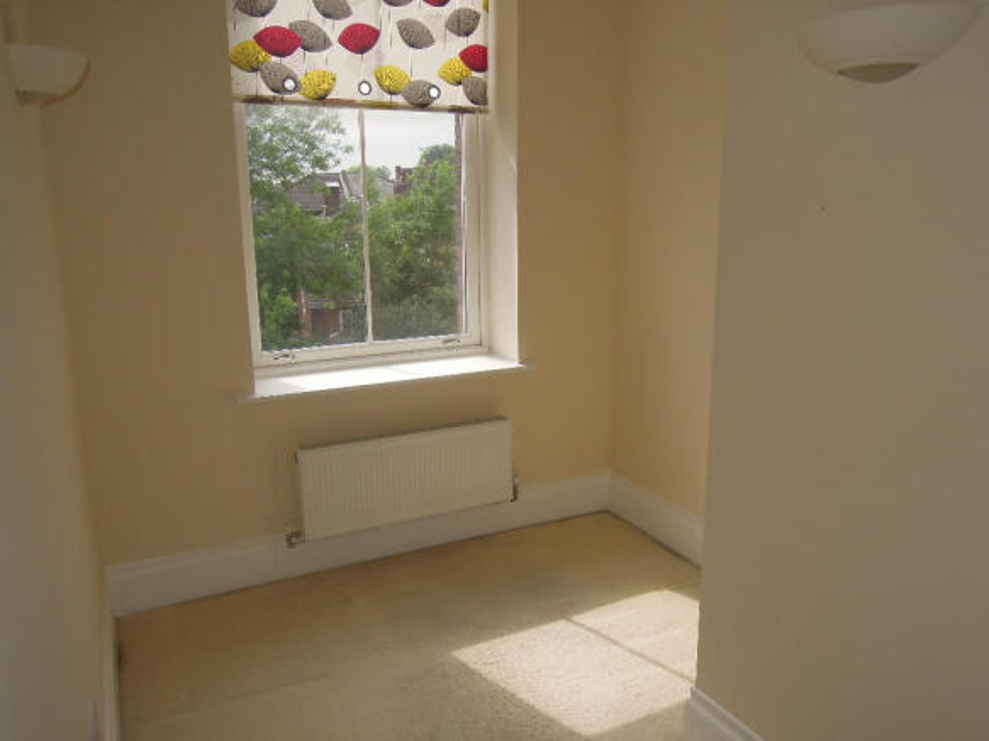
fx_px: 800
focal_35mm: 28
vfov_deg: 49.7
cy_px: 370
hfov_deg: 63.5
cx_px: 494
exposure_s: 1/640
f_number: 2.8
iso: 160
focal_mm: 5
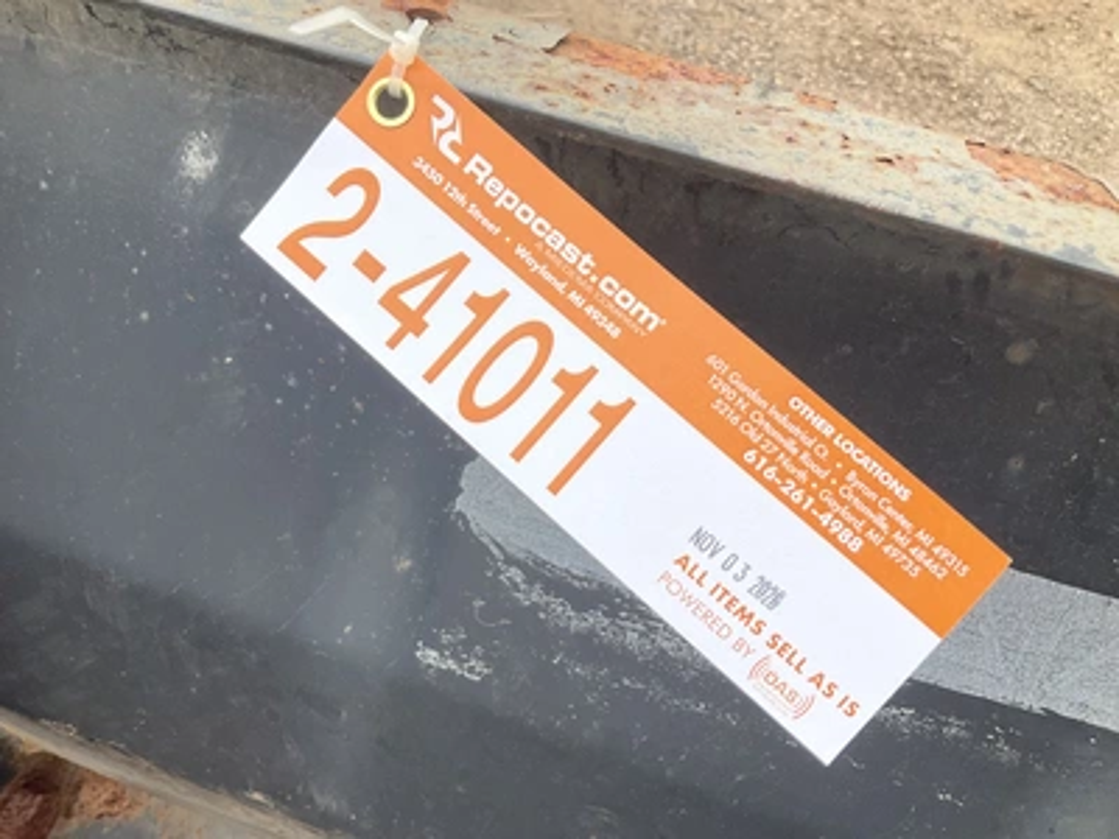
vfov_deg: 48.2
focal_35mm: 29
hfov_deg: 61.7
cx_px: 560
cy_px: 420
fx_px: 937
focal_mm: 3
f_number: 1.8
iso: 25
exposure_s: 1/869
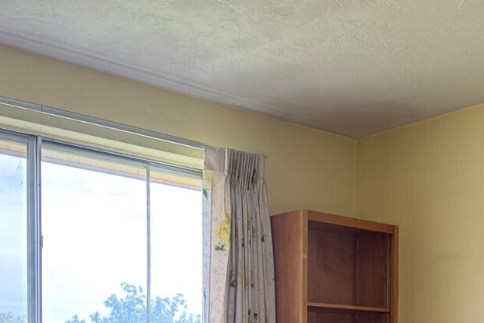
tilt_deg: +0.2
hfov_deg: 31.4
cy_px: 387
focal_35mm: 64
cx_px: 281
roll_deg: -0.6
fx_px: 860
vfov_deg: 20.0
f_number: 1.78
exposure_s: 1/172
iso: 160
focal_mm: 6.76
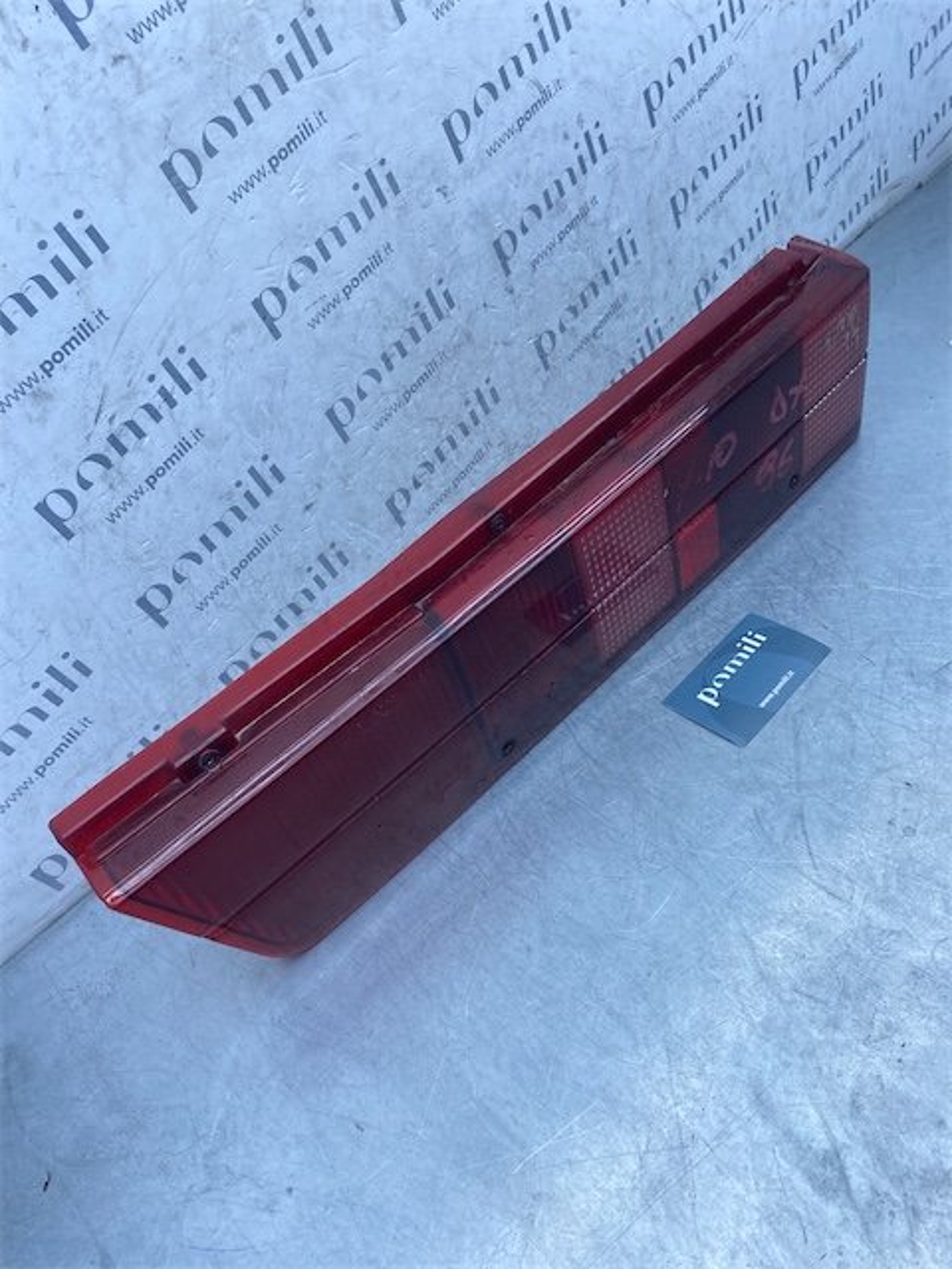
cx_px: 476
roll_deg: +20.9
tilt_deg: -42.7
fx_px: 953
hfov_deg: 53.1
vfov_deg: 67.3
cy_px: 634
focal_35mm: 26
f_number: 1.8
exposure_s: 1/778
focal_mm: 4.25
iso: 32
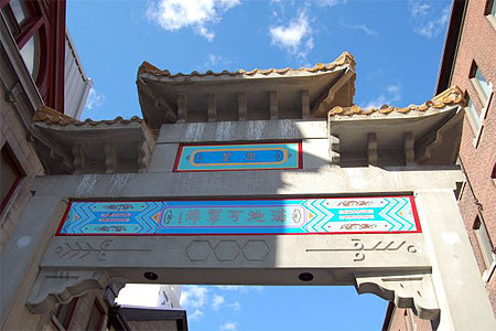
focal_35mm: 34
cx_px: 248
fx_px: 475
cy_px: 166
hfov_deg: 55.1
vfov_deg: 38.4
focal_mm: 23
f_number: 5.6
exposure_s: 1/500
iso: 320
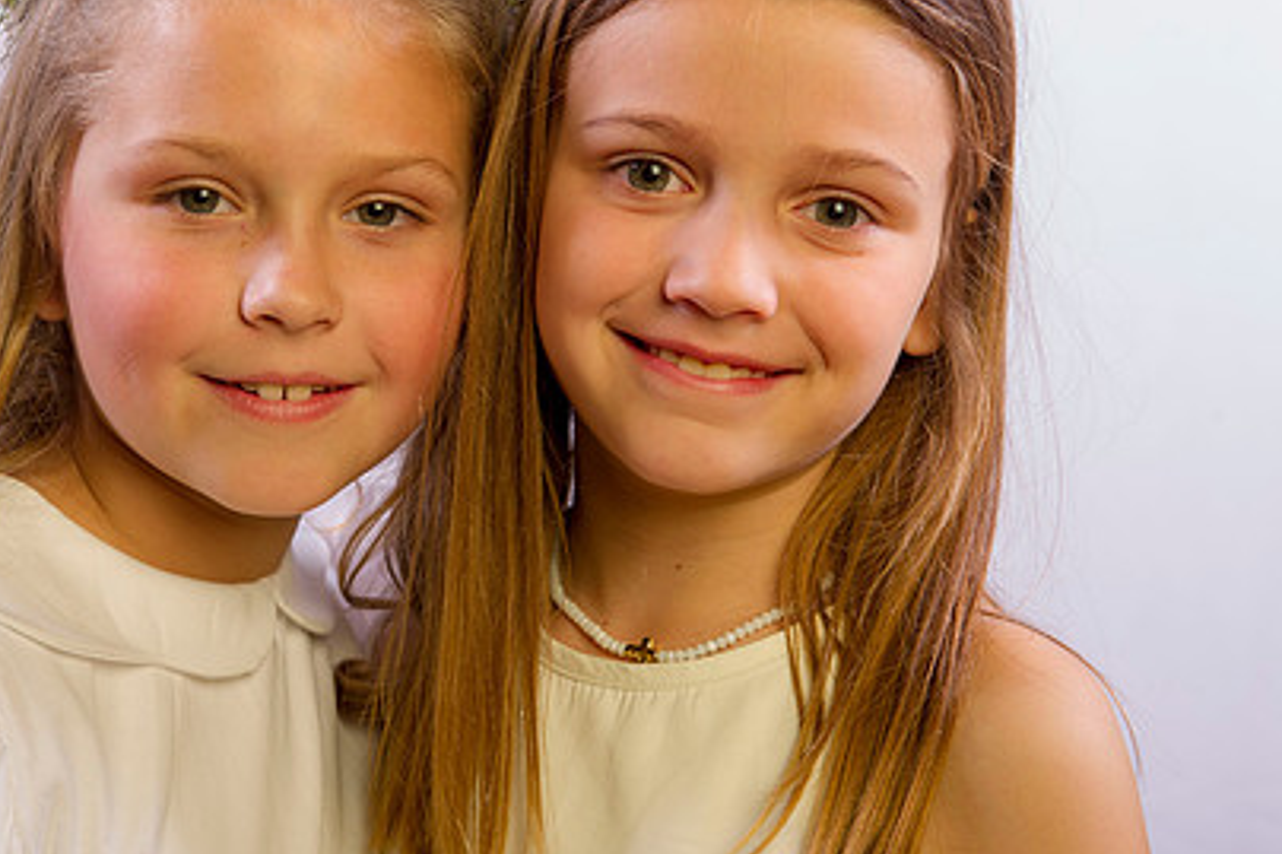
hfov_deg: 22.8
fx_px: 3168
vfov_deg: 15.3
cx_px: 451
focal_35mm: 89
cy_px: 327
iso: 100
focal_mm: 62
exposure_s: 1/200
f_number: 8
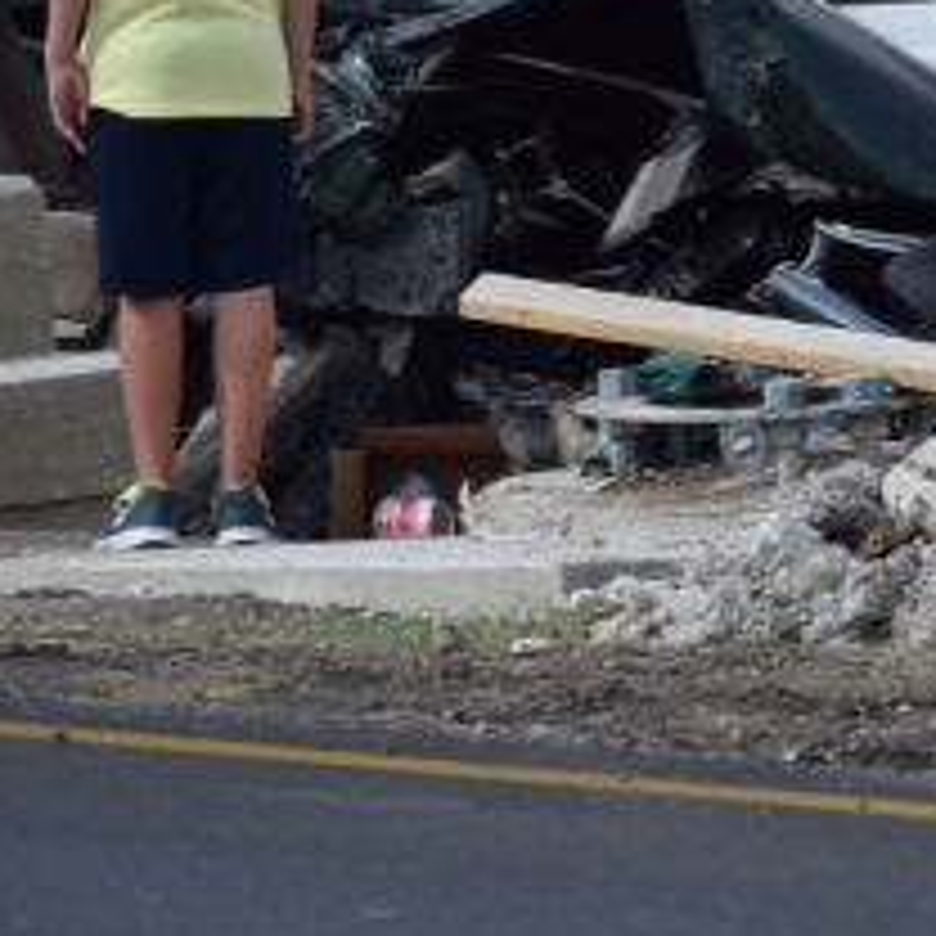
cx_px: 675
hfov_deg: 3.2
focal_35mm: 550
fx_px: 16825
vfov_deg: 3.2
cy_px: 122
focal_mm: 140
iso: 400
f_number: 5.6
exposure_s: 1/1600
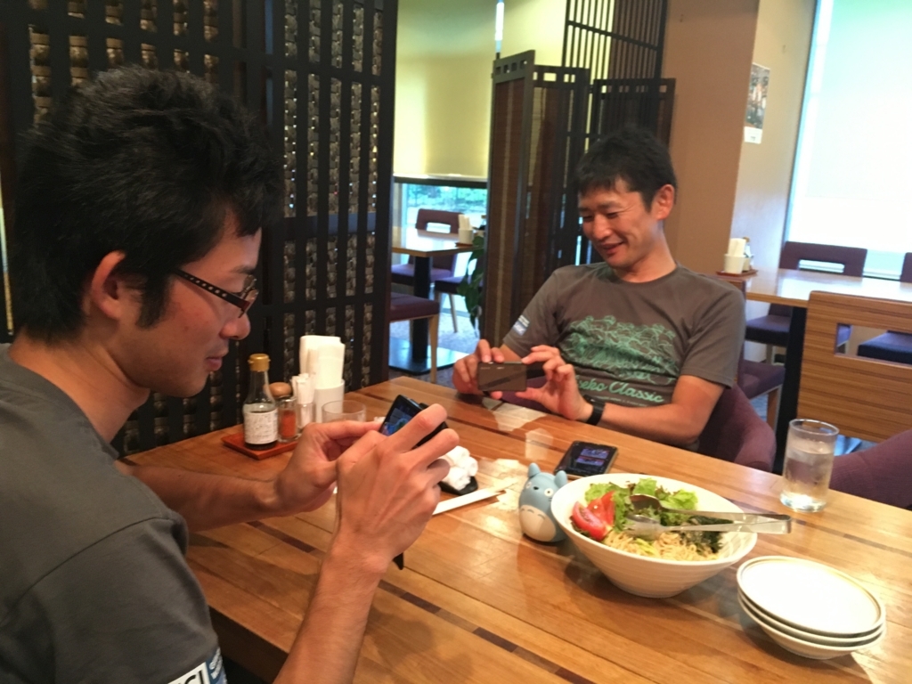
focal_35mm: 29
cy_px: 342
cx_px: 456
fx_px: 764
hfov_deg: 61.7
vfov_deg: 48.2
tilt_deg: -11.7
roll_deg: -1.9
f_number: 2.2
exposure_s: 1/20
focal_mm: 4.15
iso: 200
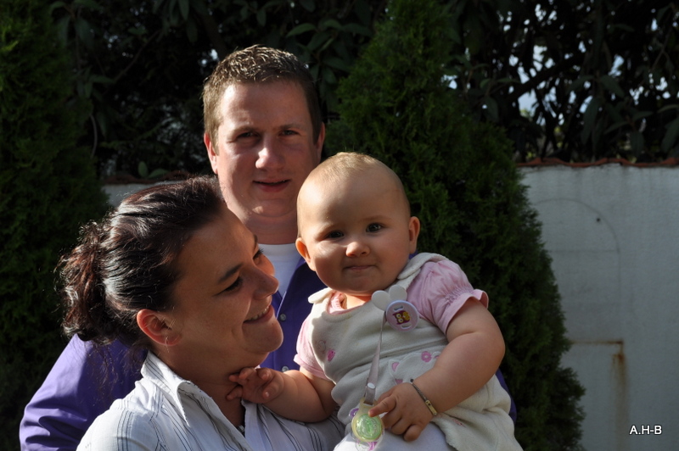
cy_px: 226
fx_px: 1244
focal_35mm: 66
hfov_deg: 30.5
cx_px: 340
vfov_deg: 20.6
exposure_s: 1/400
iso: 200
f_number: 10
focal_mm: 44
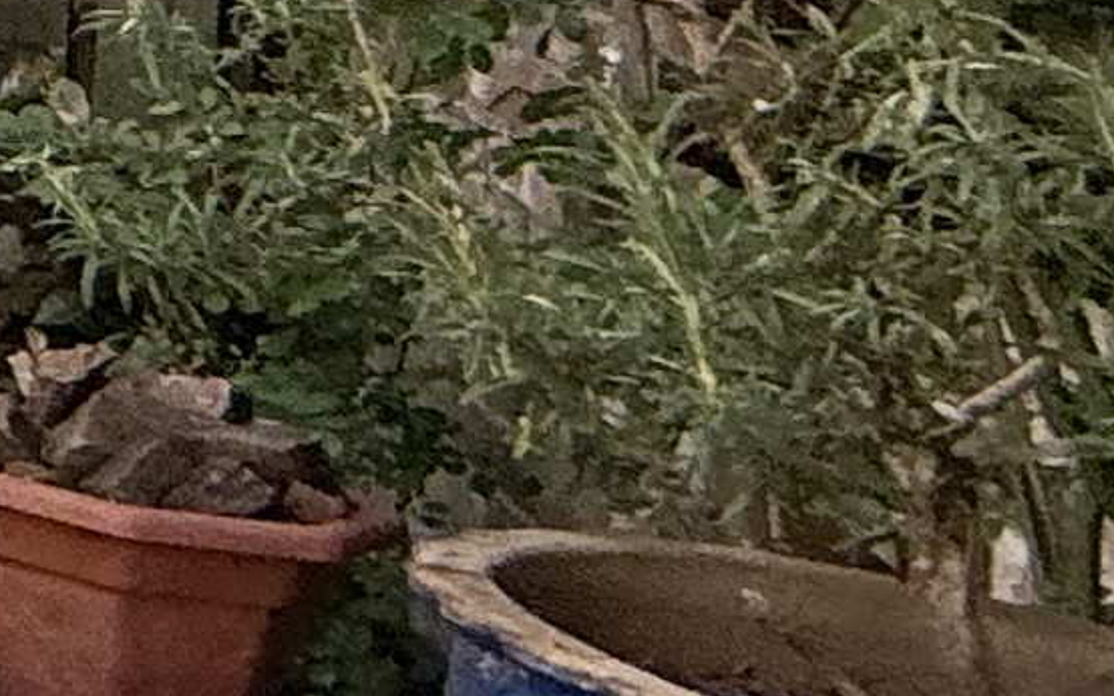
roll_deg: +1.7
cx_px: -2920
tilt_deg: +1.7
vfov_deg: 11.3
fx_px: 3278
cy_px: -543
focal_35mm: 108
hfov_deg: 9.2
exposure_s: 1/260
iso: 64
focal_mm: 2.22
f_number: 2.2
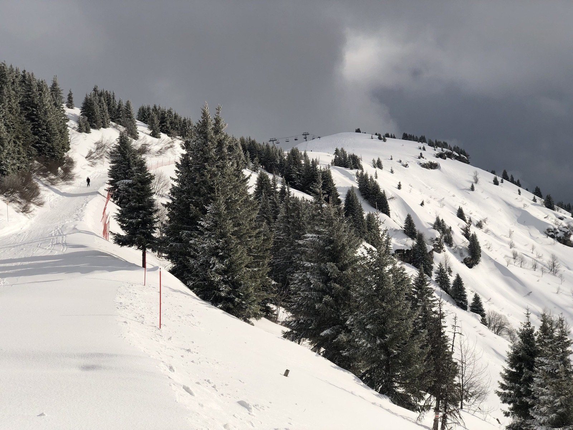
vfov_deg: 28.0
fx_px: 861
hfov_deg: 36.8
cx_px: 286
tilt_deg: +3.1
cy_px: 215
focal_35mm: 52
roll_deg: +3.3
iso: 16
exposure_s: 1/4425
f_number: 2.4
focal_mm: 6
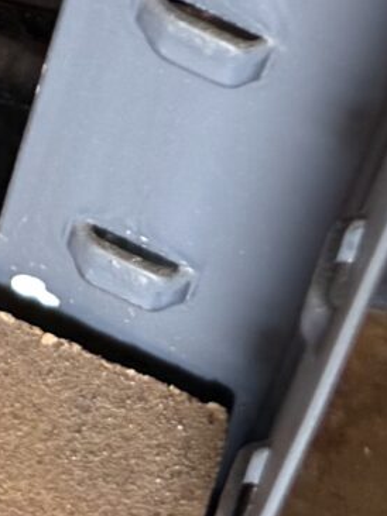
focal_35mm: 168
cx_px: -37
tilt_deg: -30.8
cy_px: -949
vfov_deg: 9.6
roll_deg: -9.5
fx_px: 2507
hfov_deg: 8.8
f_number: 1.78
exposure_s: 1/121
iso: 125
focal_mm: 6.76
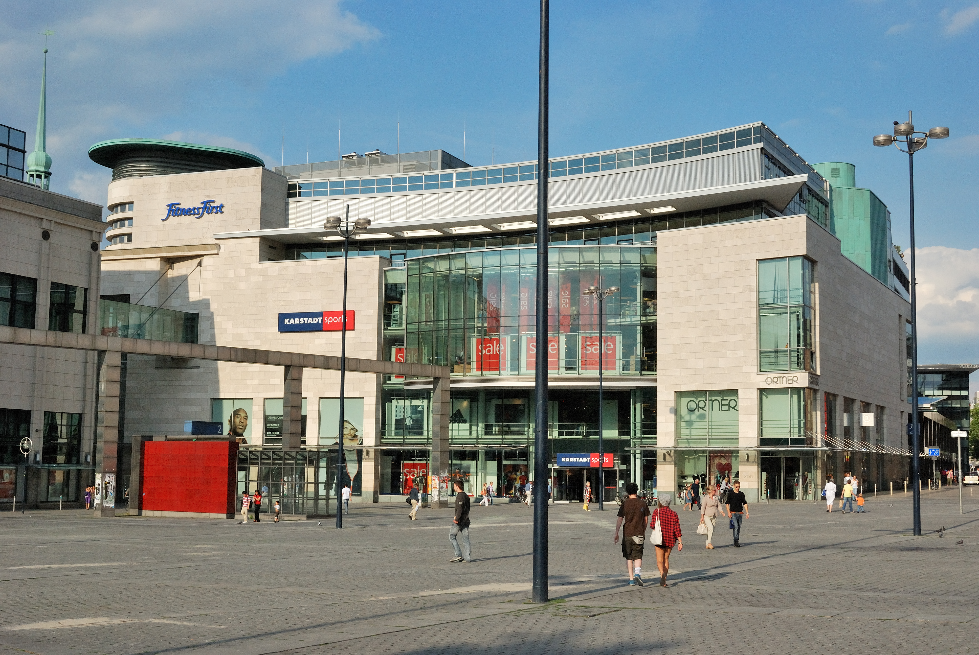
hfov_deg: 44.9
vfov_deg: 30.9
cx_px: 490
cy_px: 328
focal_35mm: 44
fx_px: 1184
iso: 500
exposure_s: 1/640
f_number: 13
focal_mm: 29
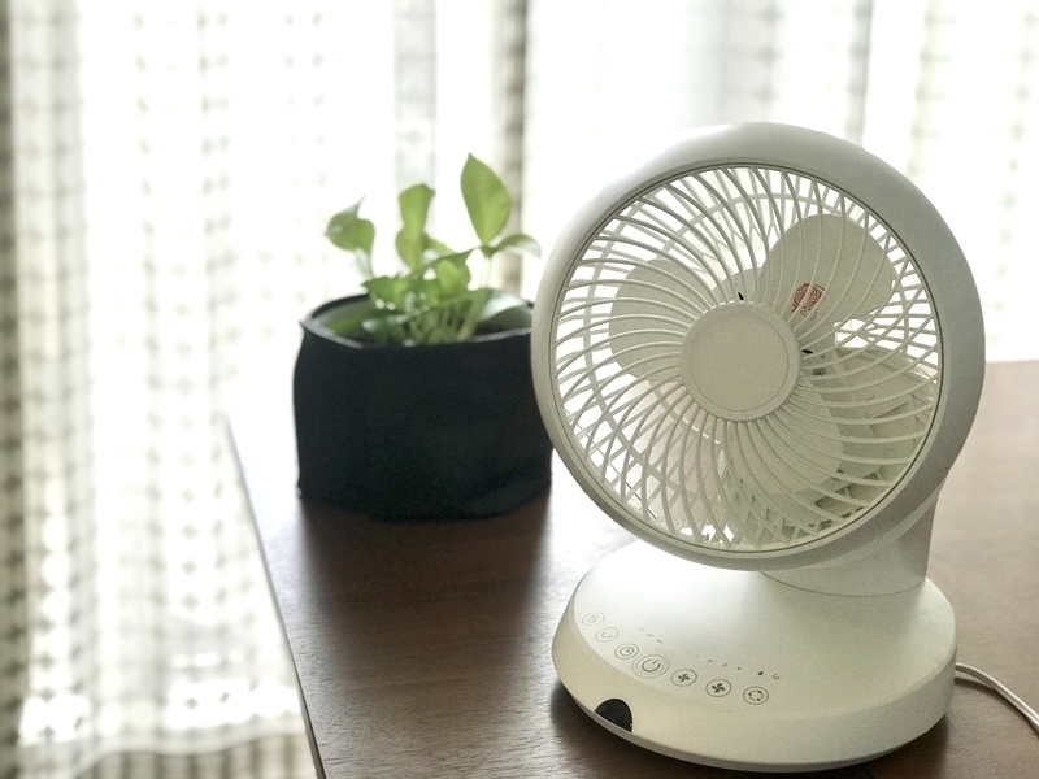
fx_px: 1711
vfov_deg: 25.7
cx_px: 520
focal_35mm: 57
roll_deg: -0.9
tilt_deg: -19.6
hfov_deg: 33.8
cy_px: 390
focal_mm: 6.6
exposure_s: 1/60
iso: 64
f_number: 2.8
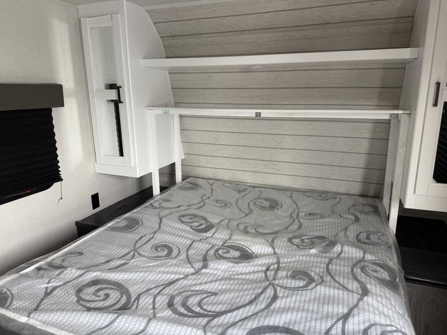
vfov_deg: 56.8
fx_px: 310
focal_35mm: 24
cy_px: 168
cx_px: 224
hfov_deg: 71.6
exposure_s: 1/121
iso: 80
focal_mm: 6.76
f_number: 1.78
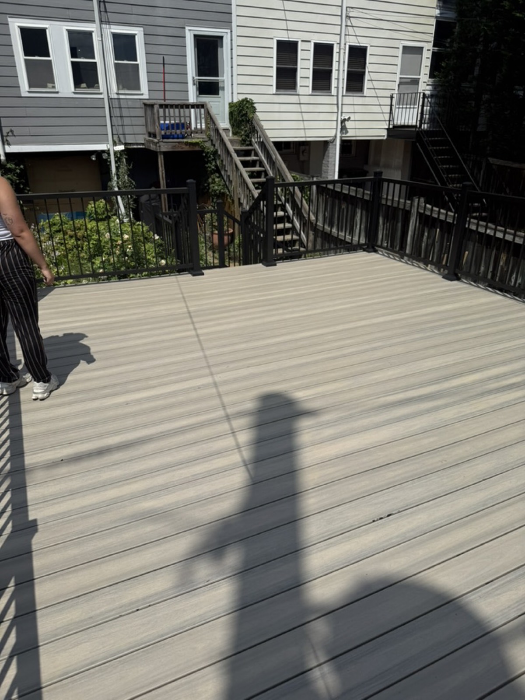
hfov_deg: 56.8
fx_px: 485
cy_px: 350
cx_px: 262
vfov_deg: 71.6
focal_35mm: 24
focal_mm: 6.76
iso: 80
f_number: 1.78
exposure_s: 1/9091
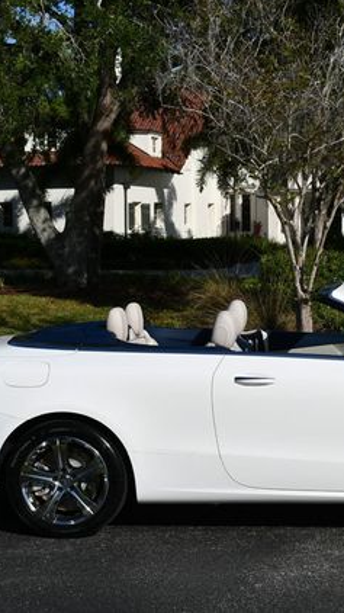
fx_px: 1136
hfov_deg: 17.0
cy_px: 304
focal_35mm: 70
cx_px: 296
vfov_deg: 30.2
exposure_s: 1/400
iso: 100
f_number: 10
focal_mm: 22
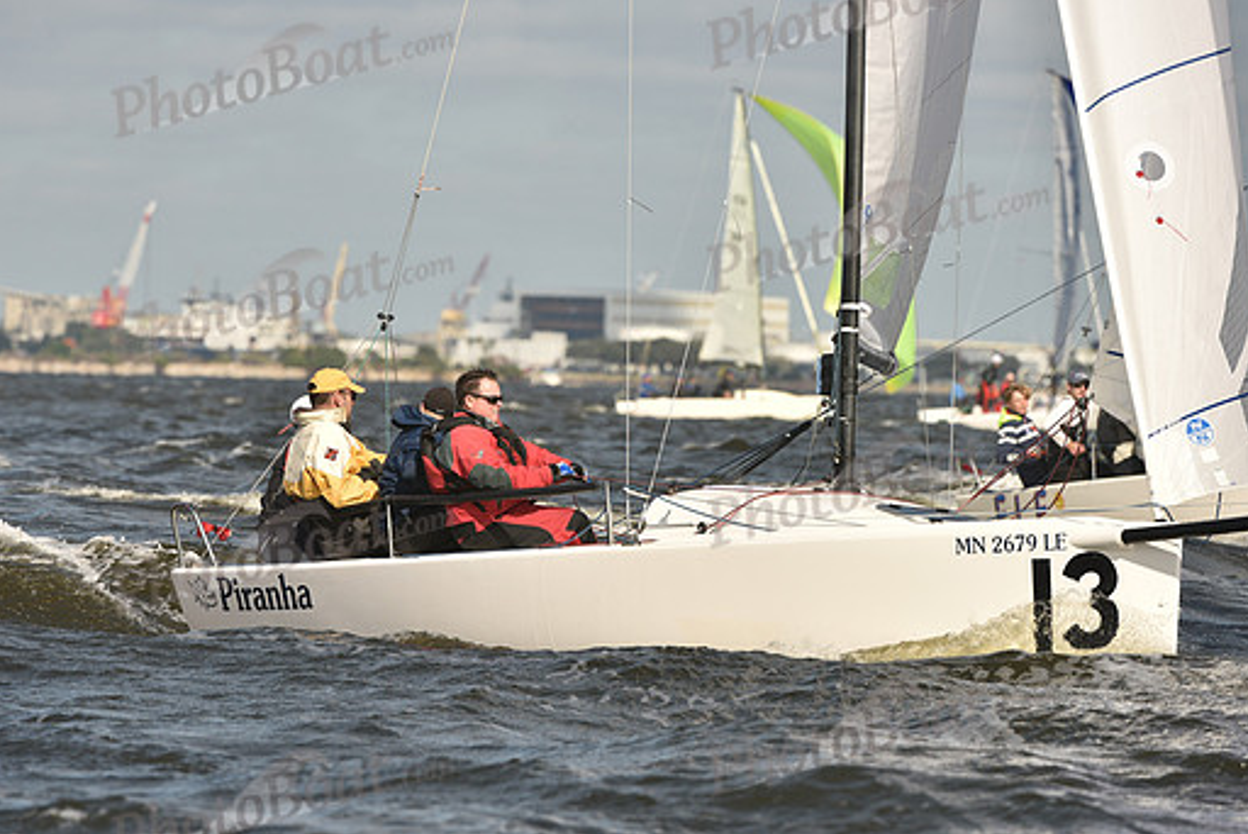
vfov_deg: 3.6
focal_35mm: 385
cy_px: 391
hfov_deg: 5.4
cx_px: 583
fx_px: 13354
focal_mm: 340
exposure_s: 1/1250
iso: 250
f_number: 8
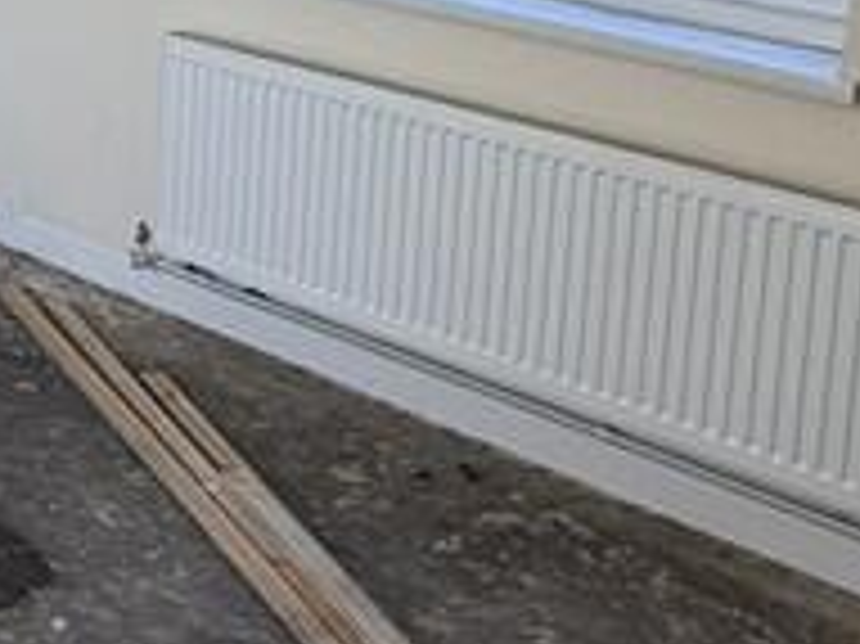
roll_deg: +0.8
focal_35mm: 75
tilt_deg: -8.4
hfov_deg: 19.3
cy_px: -185
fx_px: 1862
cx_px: -707
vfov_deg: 18.3
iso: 80
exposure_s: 1/121
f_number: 2.2
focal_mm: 2.22
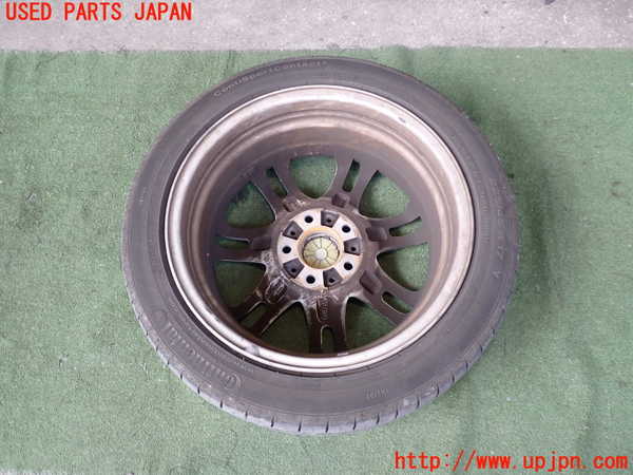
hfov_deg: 60.0
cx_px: 316
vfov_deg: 46.8
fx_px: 549
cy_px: 238
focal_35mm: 30
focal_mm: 5.4
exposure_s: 1/80
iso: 200
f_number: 2.3
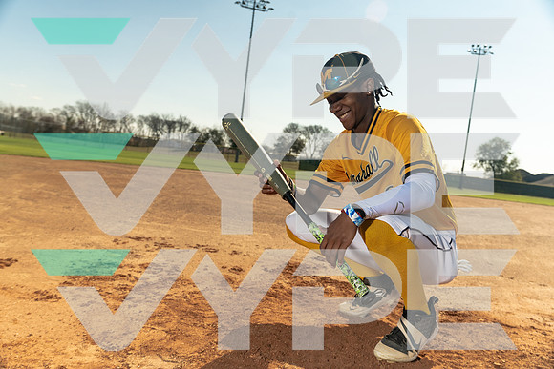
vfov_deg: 42.3
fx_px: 477
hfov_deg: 60.3
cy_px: 184
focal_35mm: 31
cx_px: 277
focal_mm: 31
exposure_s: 1/200
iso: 500
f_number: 5.6
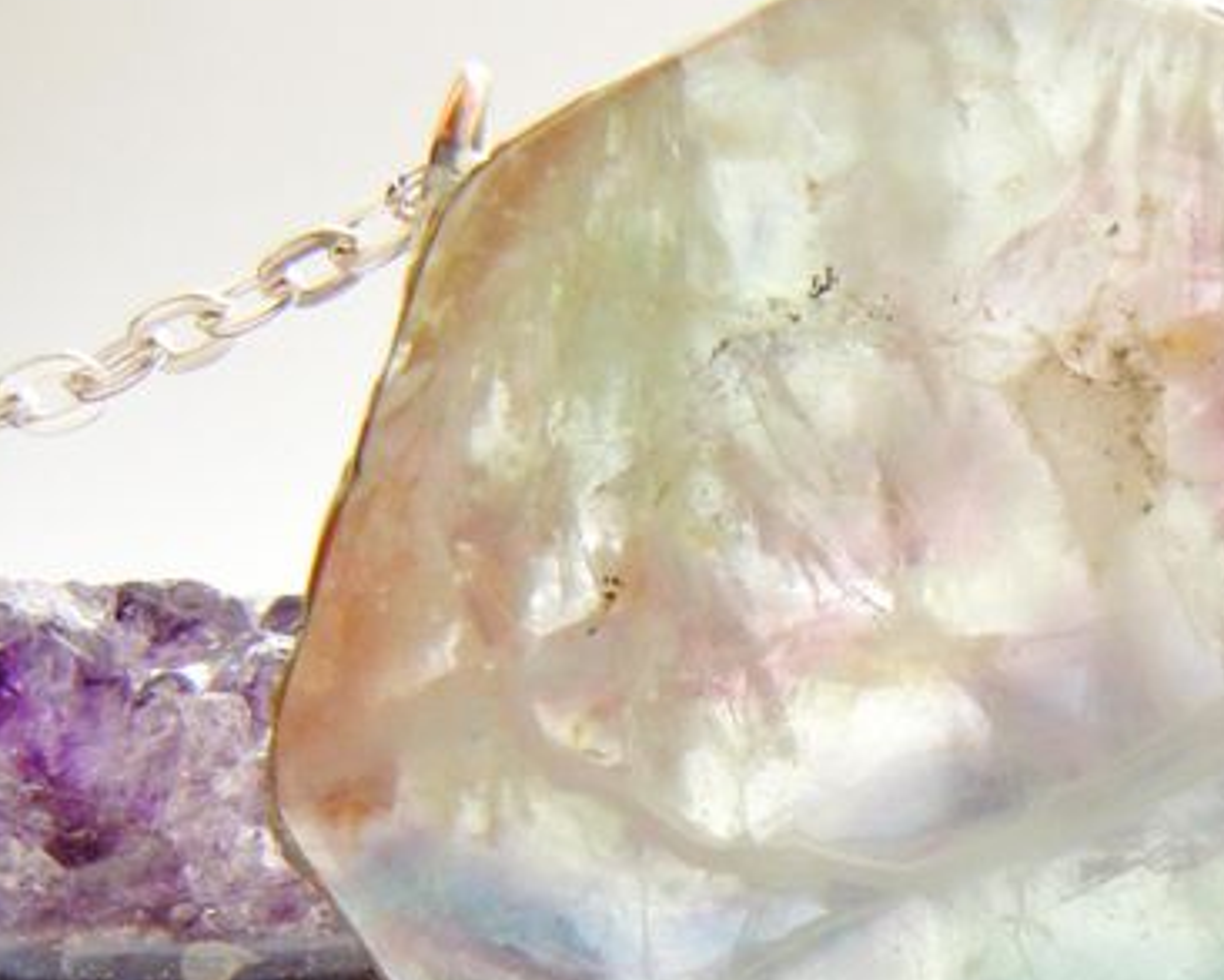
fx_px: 2319
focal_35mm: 64
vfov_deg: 23.4
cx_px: 1301
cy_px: 843
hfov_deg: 27.4
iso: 186
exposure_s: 1/30
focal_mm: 5.4
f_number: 3.5
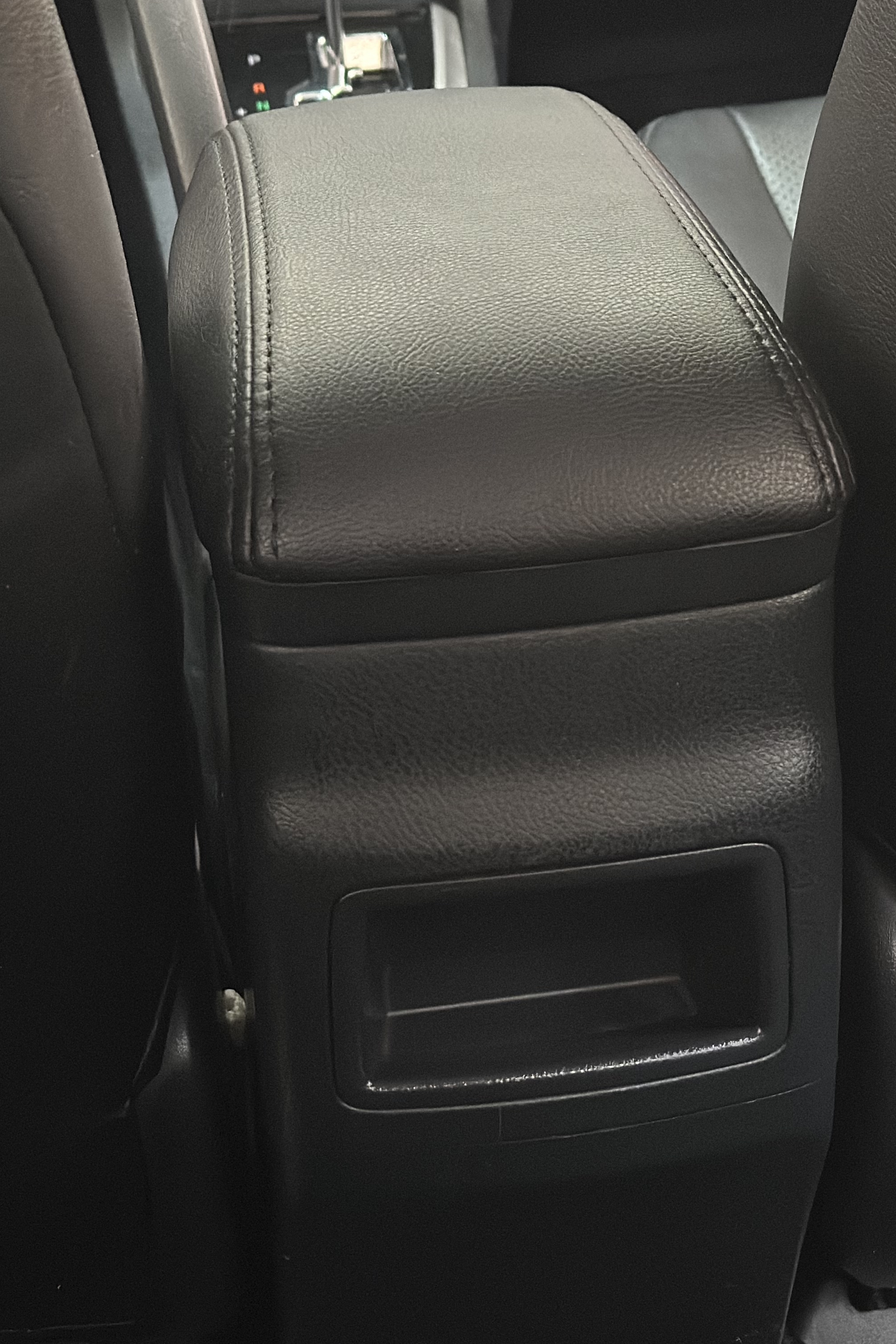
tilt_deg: -31.6
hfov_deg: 20.3
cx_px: 535
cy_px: 672
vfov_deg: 30.1
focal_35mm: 67
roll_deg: +1.2
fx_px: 2501
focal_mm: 6.86
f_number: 1.78
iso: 1000
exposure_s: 1/18
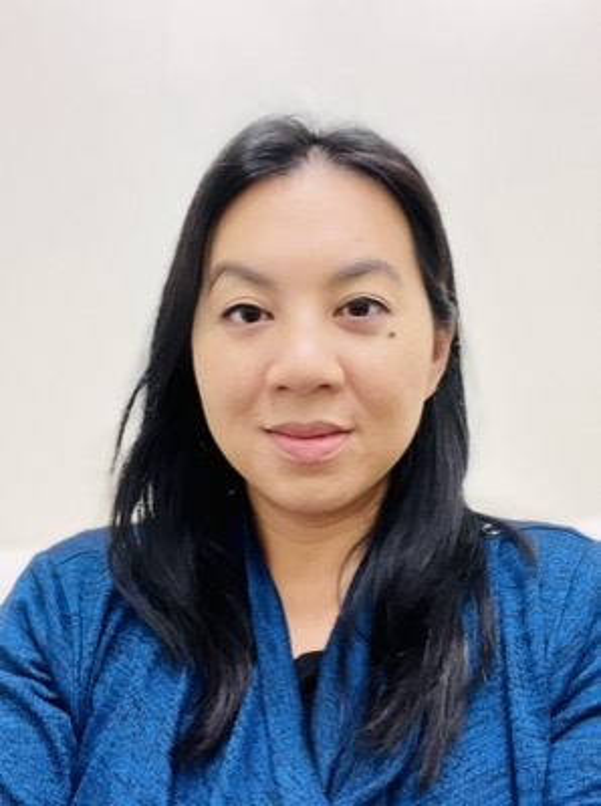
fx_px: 697
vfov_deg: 60.1
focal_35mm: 30
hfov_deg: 46.6
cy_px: 403
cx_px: 300
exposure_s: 1/60
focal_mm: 2.71
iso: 320
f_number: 2.2
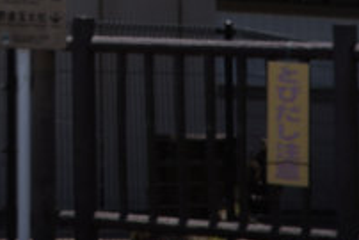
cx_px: -247
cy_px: -457
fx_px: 2375
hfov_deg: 8.4
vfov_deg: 5.5
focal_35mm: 238
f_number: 4.5
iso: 100
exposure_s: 1/800
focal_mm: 26
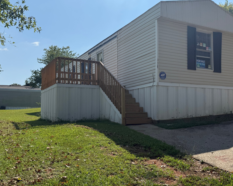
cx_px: 144
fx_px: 221
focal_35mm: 32
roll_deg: -0.7
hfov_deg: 55.1
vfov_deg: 45.7
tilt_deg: +4.6
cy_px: 79
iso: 100
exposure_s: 1/7353
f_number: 1.78
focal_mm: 6.76
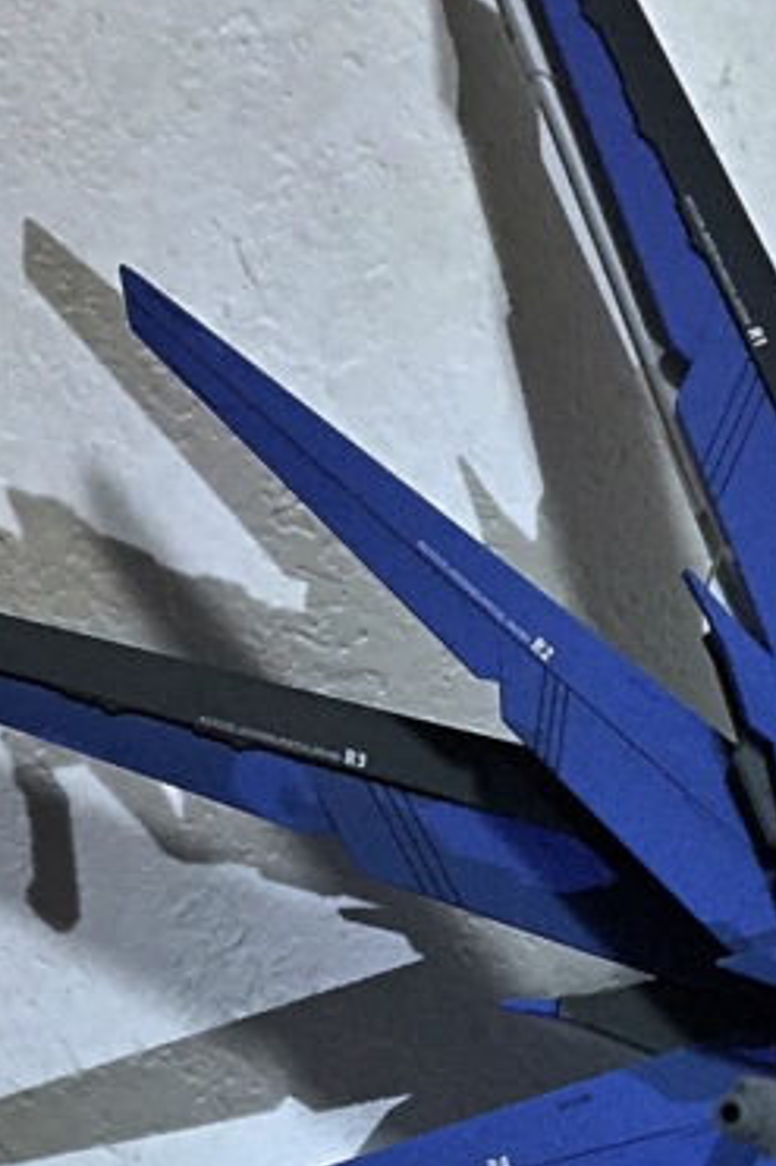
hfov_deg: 15.1
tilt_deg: +1.9
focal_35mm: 89
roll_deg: -14.8
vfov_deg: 21.6
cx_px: 795
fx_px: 2880
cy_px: 1295
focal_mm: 3.3
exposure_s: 1/33
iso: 160
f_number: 2.4
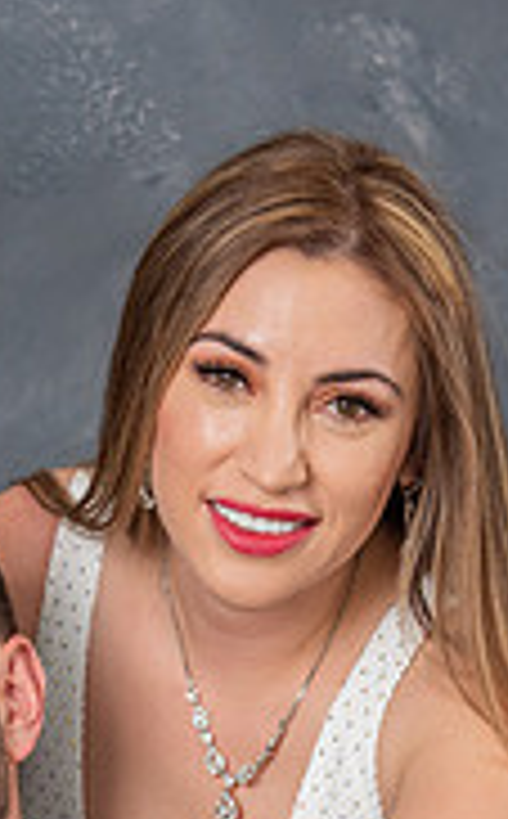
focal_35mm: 227
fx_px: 5052
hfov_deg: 5.7
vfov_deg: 9.1
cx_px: 40
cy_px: 1019
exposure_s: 1/160
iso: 200
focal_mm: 55
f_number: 5.6
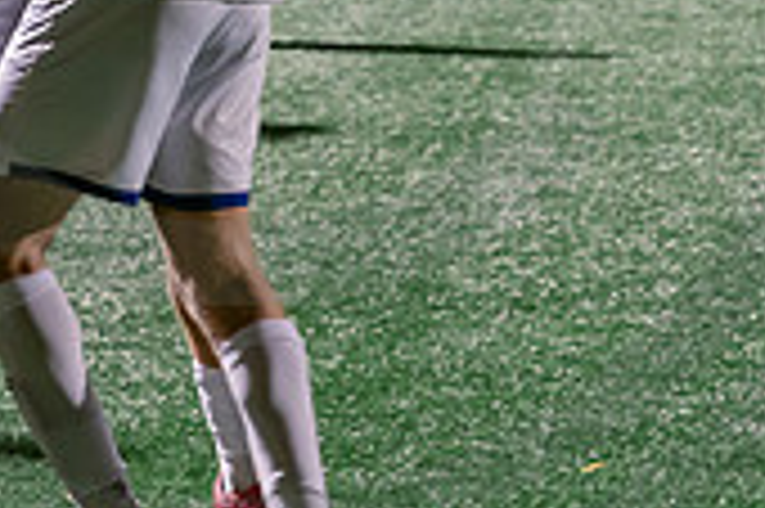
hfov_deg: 8.6
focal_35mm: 239
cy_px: -133
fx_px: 5074
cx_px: 220
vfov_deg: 5.7
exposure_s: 1/125
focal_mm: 70
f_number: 3.5
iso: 2500
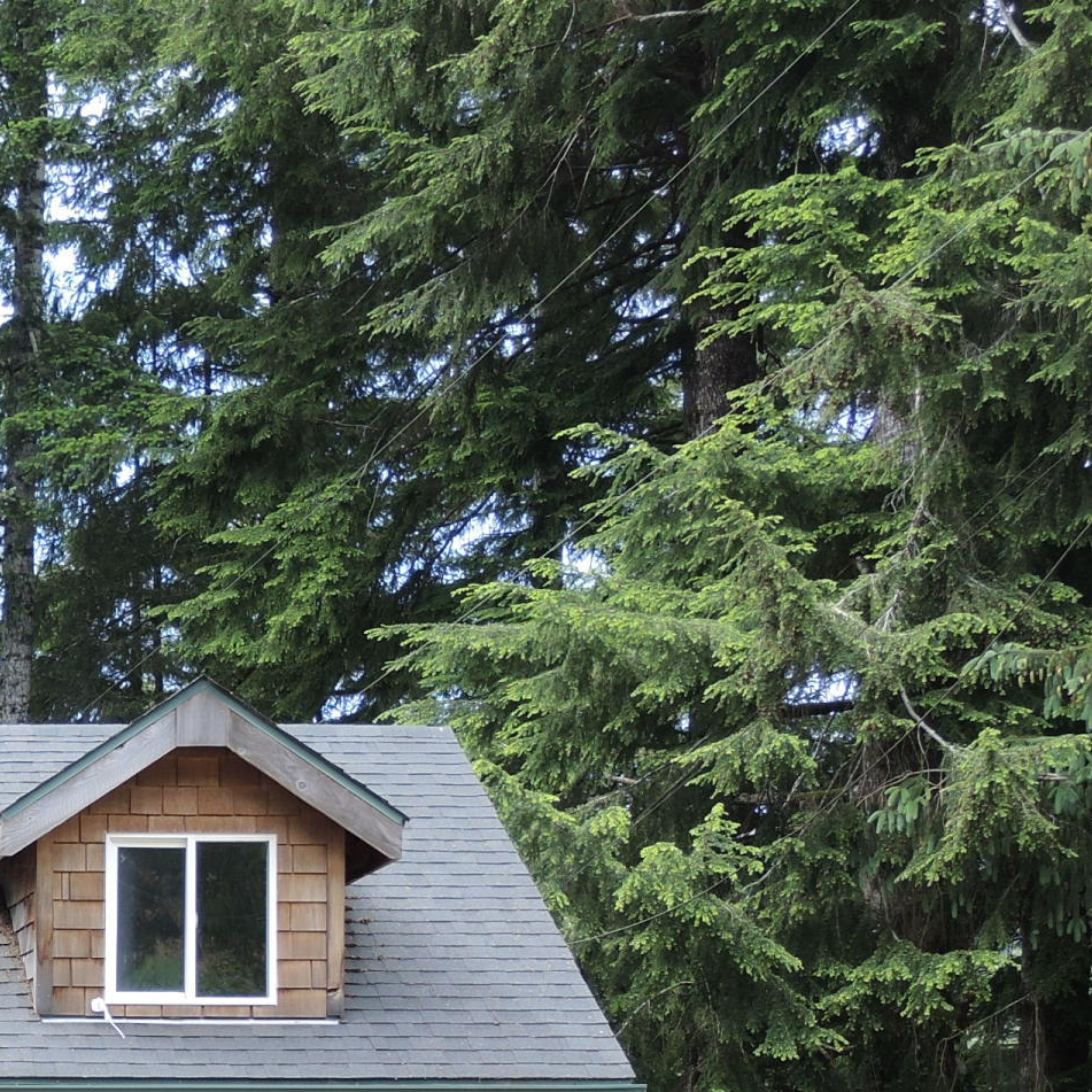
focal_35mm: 106
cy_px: 1237
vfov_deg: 15.9
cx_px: -580
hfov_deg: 15.1
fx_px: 3783
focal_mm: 8.2
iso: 80
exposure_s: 1/250
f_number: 2.2
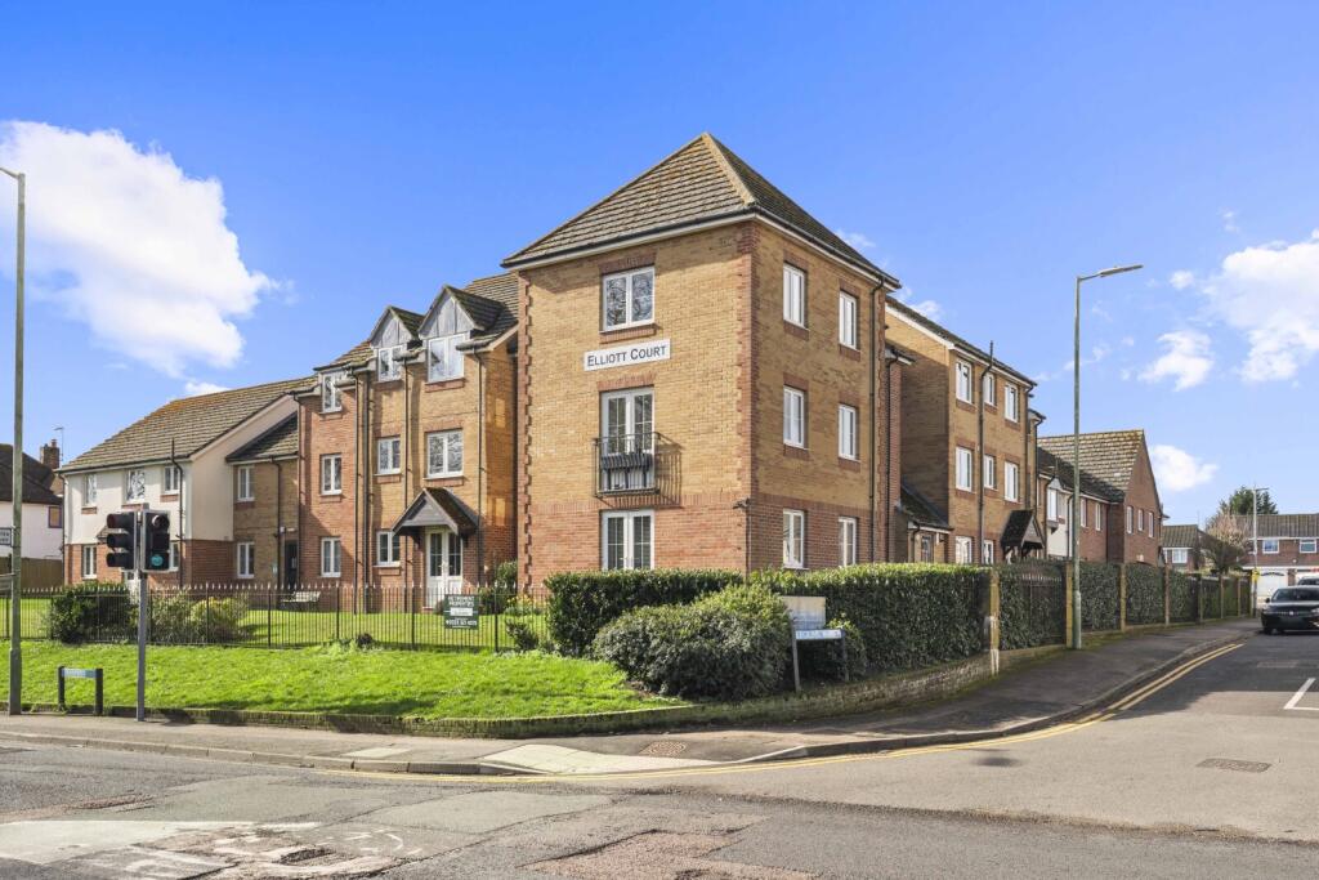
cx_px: 660
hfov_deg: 62.8
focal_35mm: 30
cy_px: 440
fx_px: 1081
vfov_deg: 44.3
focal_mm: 29.5
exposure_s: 1/200
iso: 320
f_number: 8
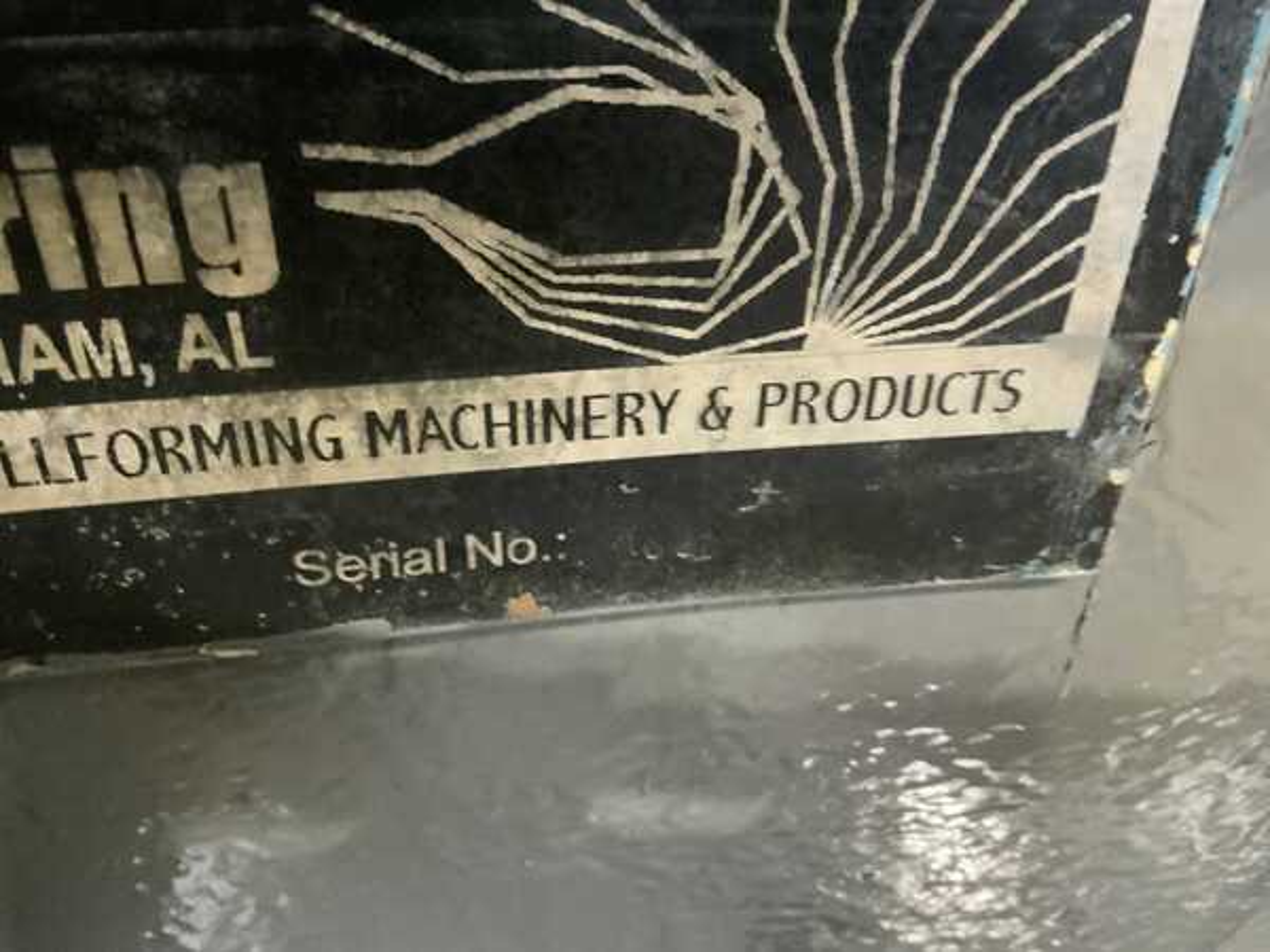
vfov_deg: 48.2
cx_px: 635
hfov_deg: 61.7
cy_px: 476
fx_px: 1064
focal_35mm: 29
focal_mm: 3
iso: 500
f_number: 1.8
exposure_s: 1/24
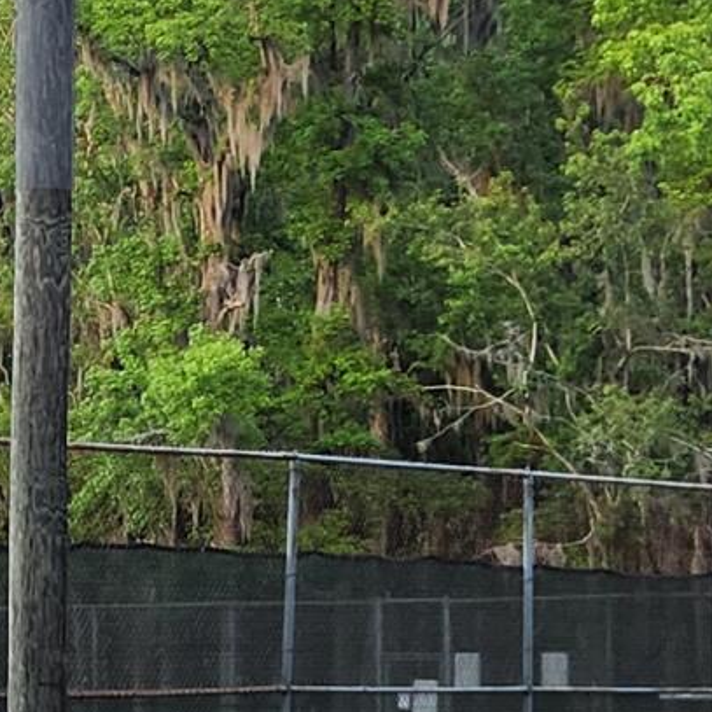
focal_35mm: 150
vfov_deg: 11.6
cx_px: -327
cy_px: 450
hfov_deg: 11.2
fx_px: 3491
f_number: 1.8
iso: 25
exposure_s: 1/180
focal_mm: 5.4
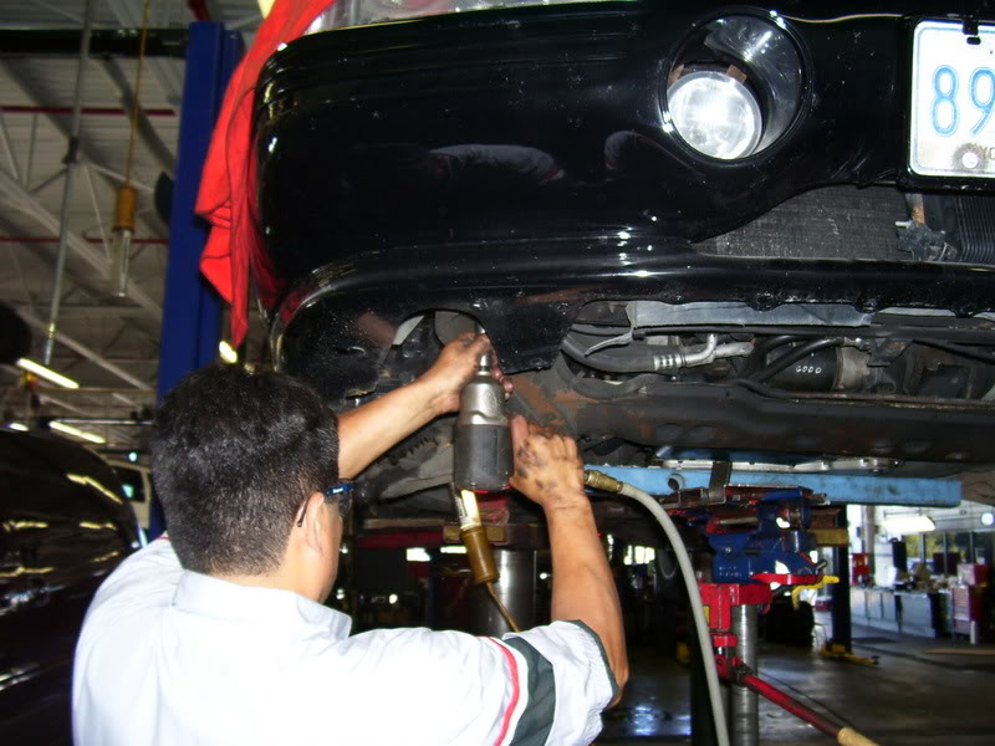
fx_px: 977
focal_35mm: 34
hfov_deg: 54.0
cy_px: 373
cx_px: 498
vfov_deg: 41.8
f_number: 2.7
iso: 80
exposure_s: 1/60
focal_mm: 5.6
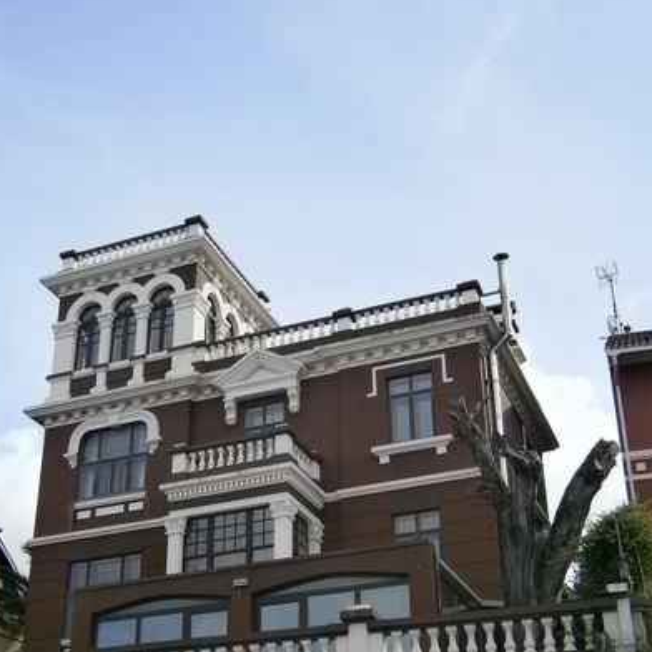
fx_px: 1108
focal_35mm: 52
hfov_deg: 32.7
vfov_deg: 32.5
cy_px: 439
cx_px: 271
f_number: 8.7
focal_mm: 6.4
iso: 80
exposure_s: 1/160
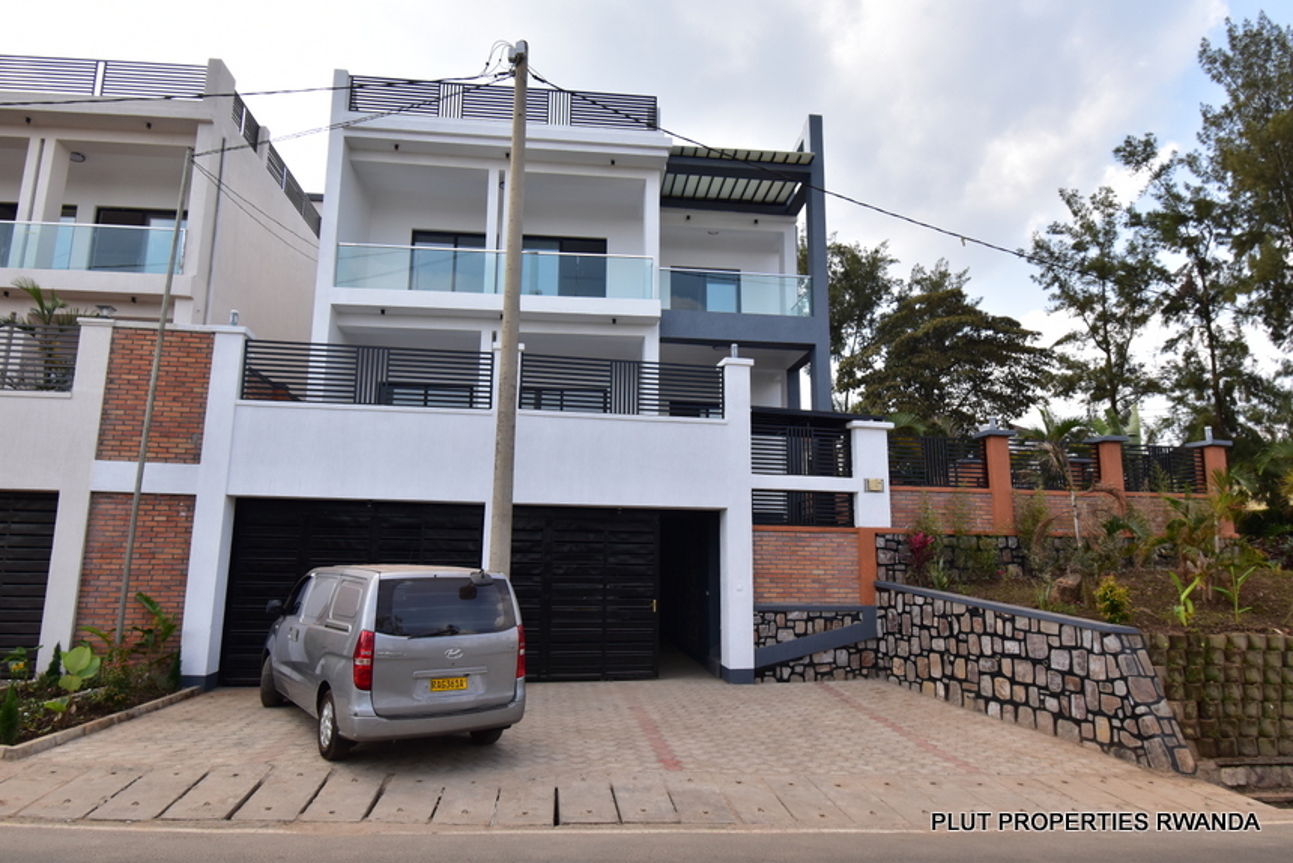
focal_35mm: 21
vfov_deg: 59.5
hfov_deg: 81.2
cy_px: 432
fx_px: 754
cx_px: 646
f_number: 8
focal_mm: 14
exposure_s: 1/500
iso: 400
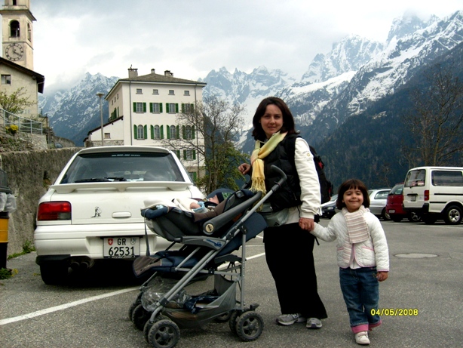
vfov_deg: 40.7
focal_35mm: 35
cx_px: 232
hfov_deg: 52.6
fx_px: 468
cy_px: 174
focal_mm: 5.8
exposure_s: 1/250
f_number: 7.1
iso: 80
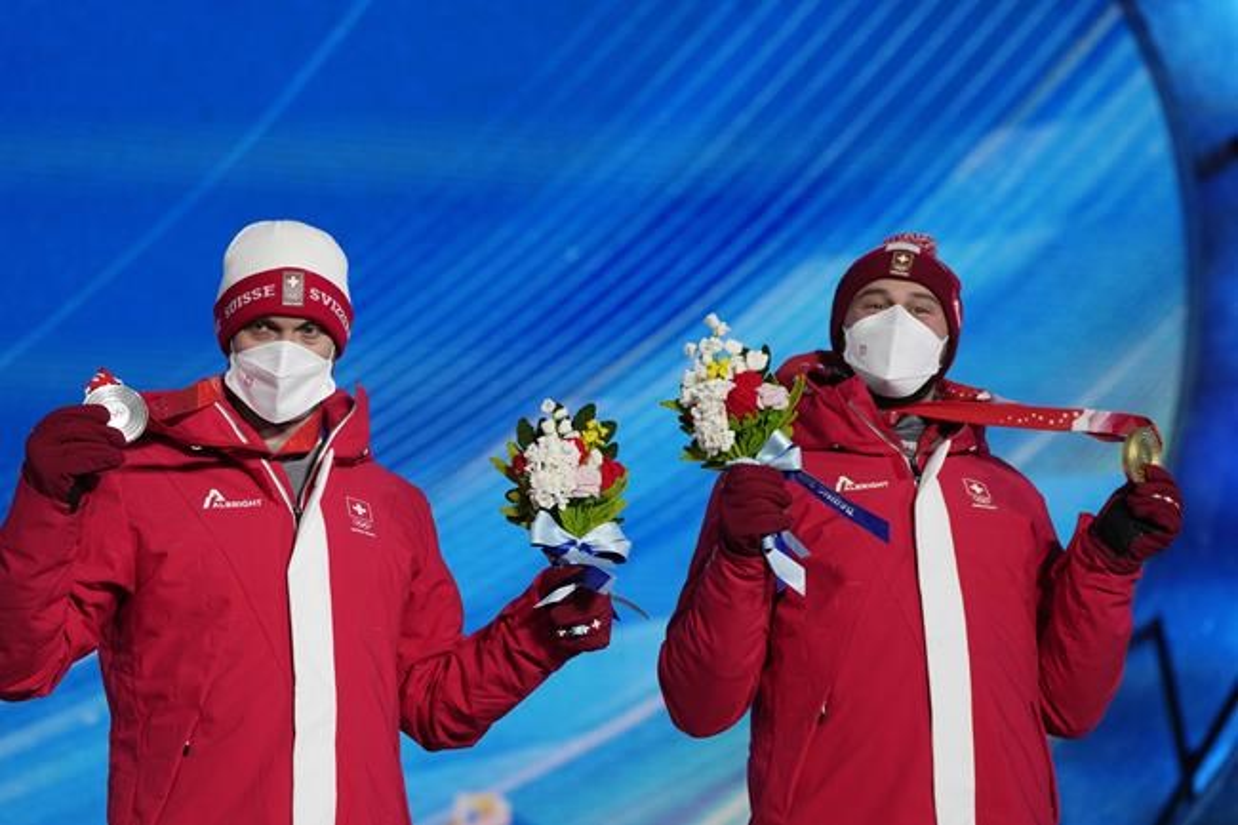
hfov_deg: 12.7
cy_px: 412
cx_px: 619
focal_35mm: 162
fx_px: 5569
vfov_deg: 8.5
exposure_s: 1/800
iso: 2000
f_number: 5.6
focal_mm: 162
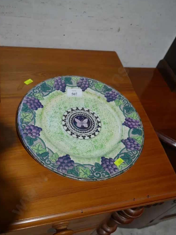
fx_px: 224
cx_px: 88
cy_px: 118
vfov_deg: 55.3
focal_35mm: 33
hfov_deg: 43.0
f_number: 3.6
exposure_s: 1/80
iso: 200
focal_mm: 16
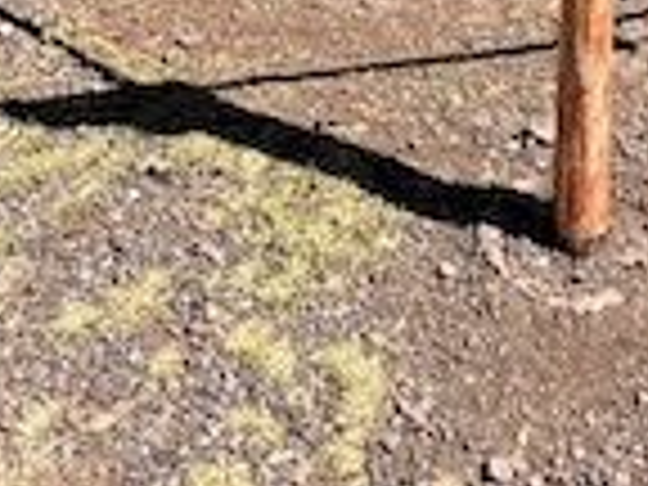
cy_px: -508
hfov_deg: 24.4
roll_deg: +1.5
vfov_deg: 15.1
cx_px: 576
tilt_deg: -10.3
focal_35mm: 78
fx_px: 1460
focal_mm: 2.22
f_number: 2.2
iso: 25
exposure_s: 1/770
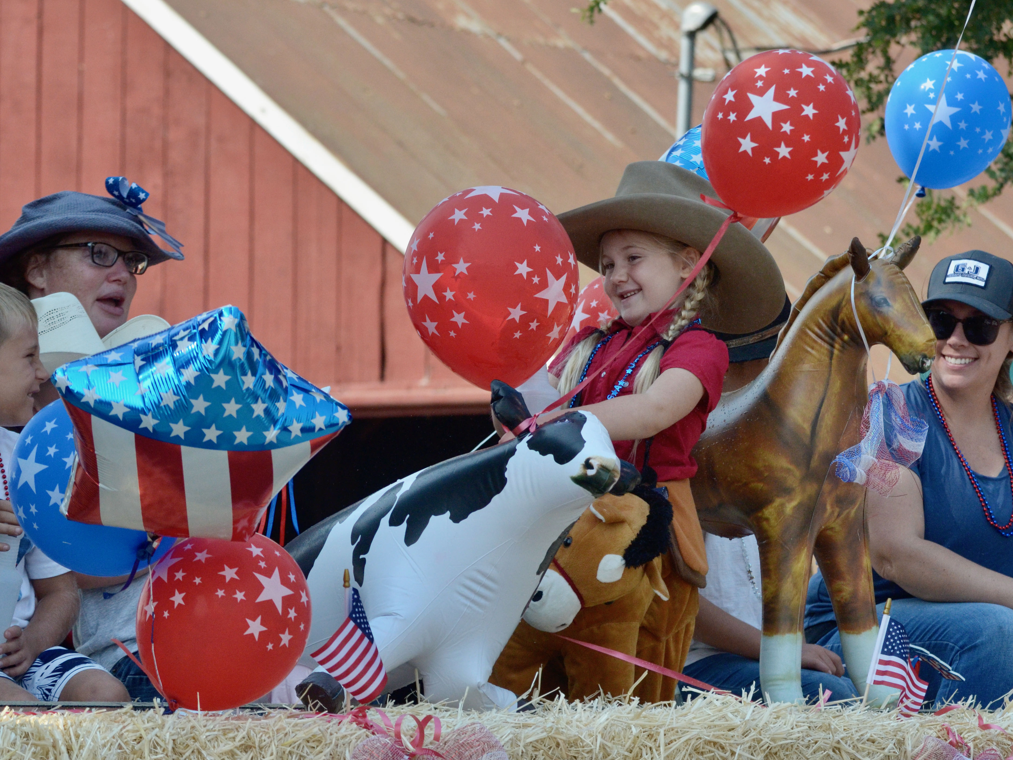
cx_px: 570
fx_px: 6454
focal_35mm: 221
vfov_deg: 6.7
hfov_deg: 9.0
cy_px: 380
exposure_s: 1/1600
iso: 1000
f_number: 7.1
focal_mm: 135
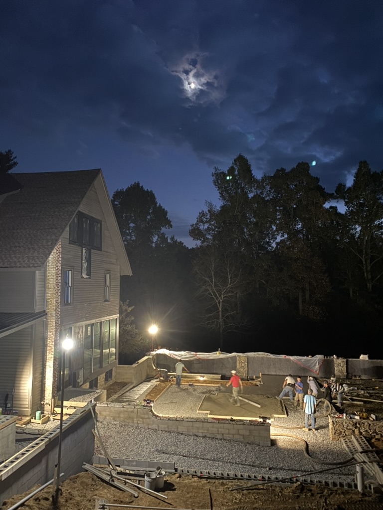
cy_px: 255
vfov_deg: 67.3
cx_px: 192
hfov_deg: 53.1
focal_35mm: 26
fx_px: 384
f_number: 1.8
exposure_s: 1/12
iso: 500
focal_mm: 4.25
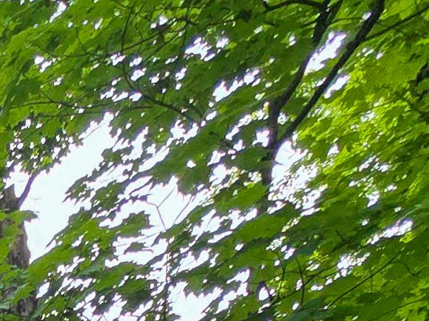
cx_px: -564
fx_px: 917
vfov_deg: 12.3
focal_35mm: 74
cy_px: 895
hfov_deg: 15.7
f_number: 2.2
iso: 50
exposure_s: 1/530
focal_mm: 2.2
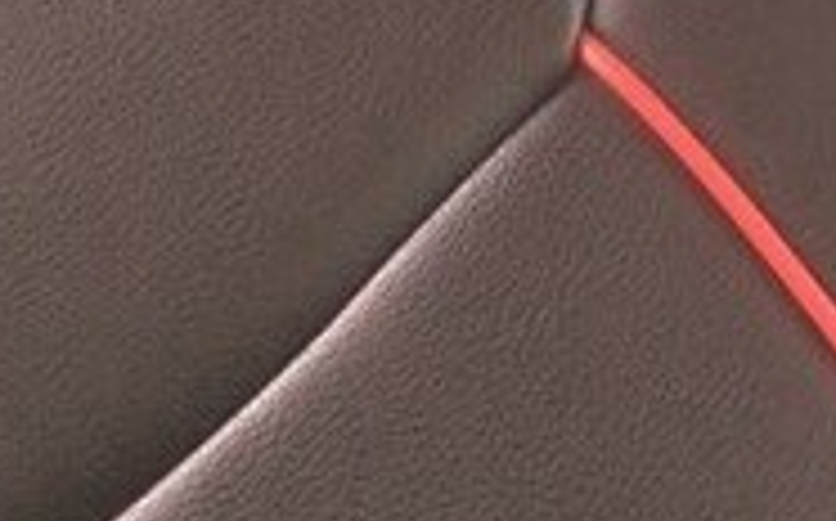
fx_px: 2482
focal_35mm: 109
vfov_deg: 11.0
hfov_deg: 17.7
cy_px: -496
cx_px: 1137
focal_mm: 4.15
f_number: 2.2
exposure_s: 1/33
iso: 160
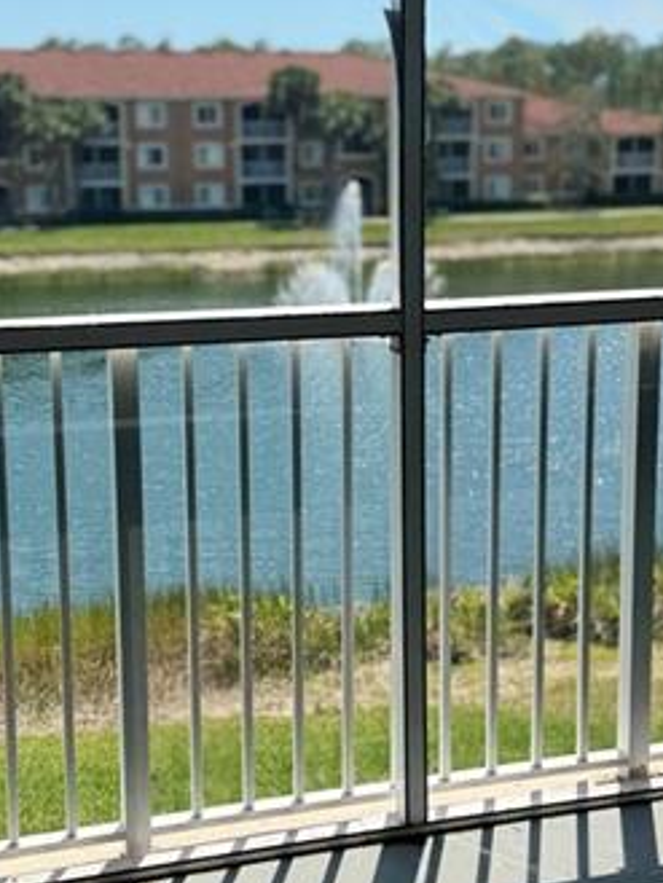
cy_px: 403
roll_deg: +1.2
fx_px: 1429
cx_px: 276
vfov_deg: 34.3
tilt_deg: -9.8
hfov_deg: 26.1
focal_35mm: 56
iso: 80
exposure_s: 1/3413
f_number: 1.78
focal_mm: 6.76
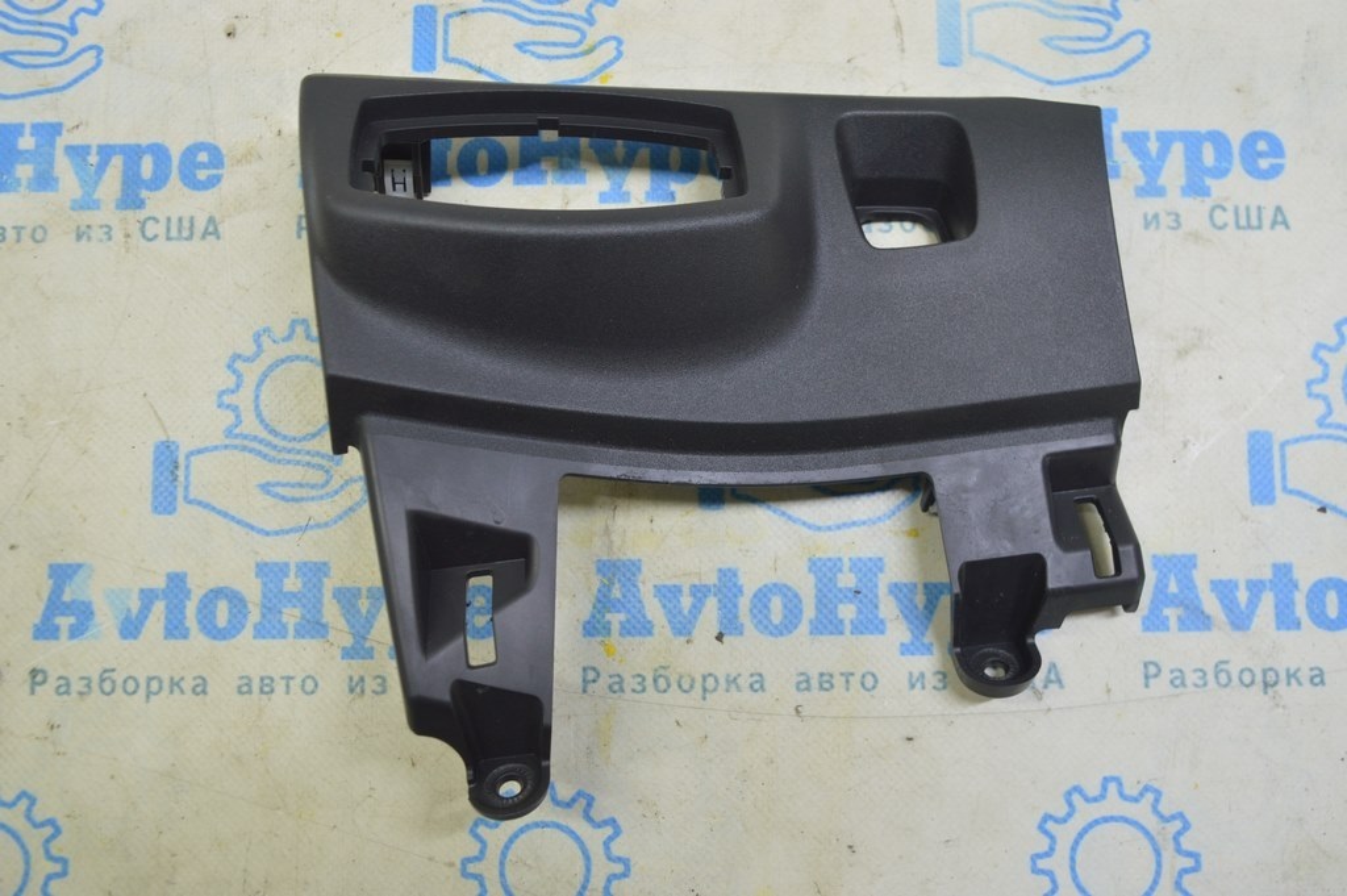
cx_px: 674
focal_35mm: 34
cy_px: 448
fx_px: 1290
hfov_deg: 55.1
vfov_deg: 38.3
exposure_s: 1/20
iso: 400
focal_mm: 23
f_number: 5.6
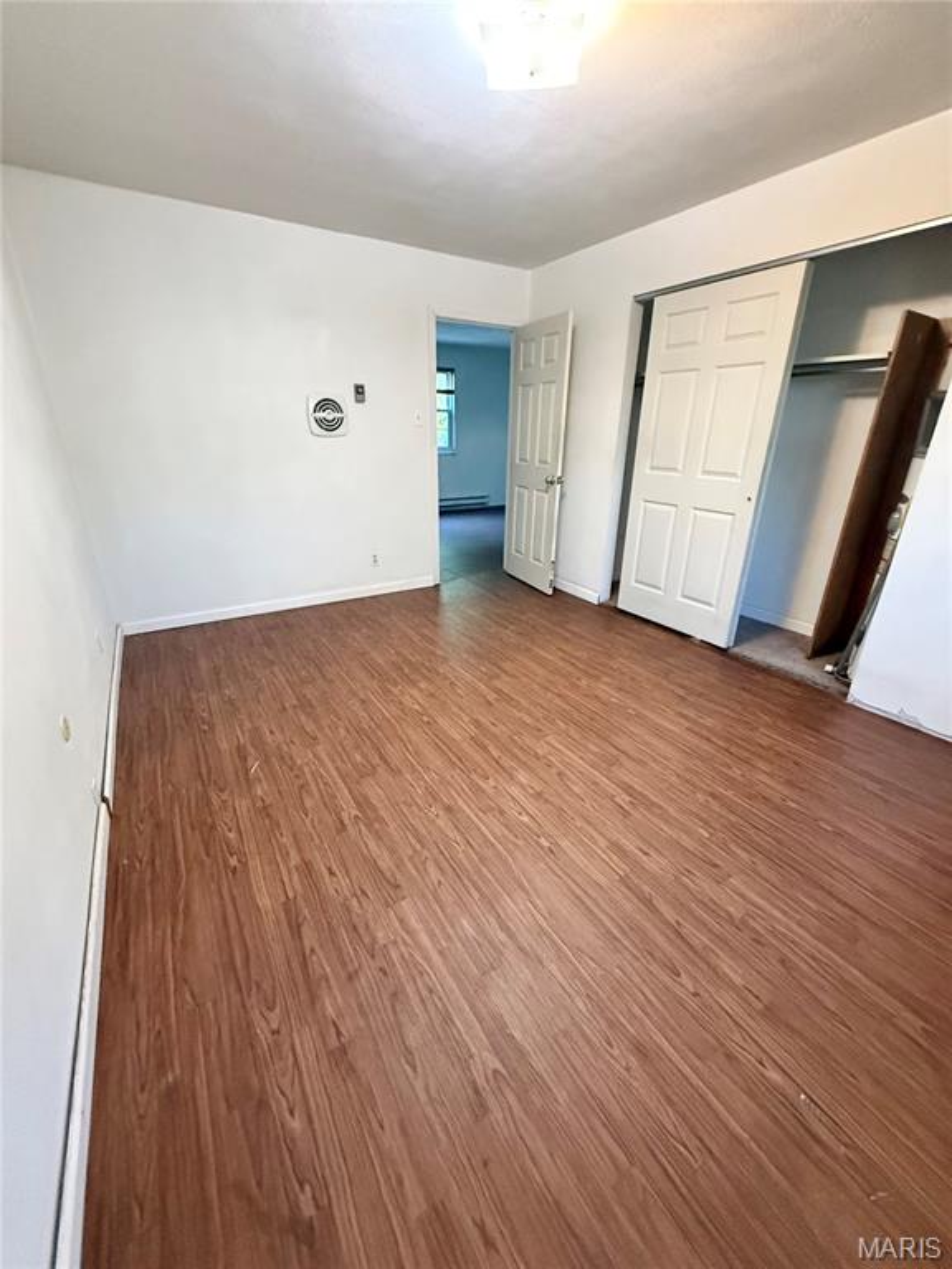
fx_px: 513
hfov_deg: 85.7
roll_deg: -1.3
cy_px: 634
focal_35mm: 14
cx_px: 476
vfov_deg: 102.1
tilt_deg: -22.9
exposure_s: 1/60
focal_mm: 2.22
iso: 800
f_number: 2.2
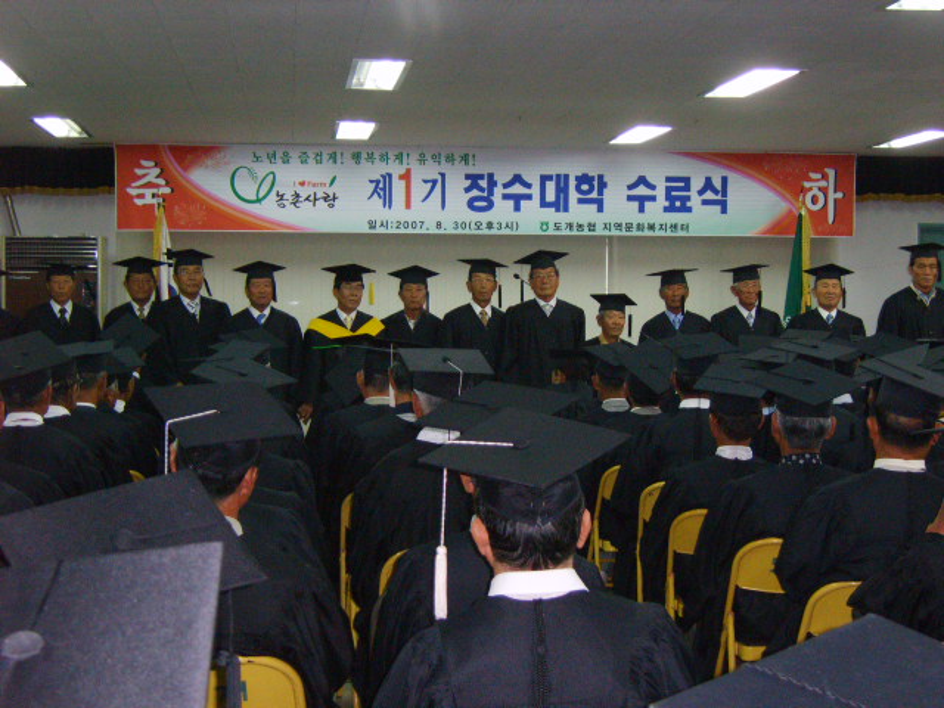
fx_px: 1909
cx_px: 472
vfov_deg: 21.0
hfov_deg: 27.8
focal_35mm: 70
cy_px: 354
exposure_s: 1/40
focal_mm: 14.5
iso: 326
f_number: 3.8
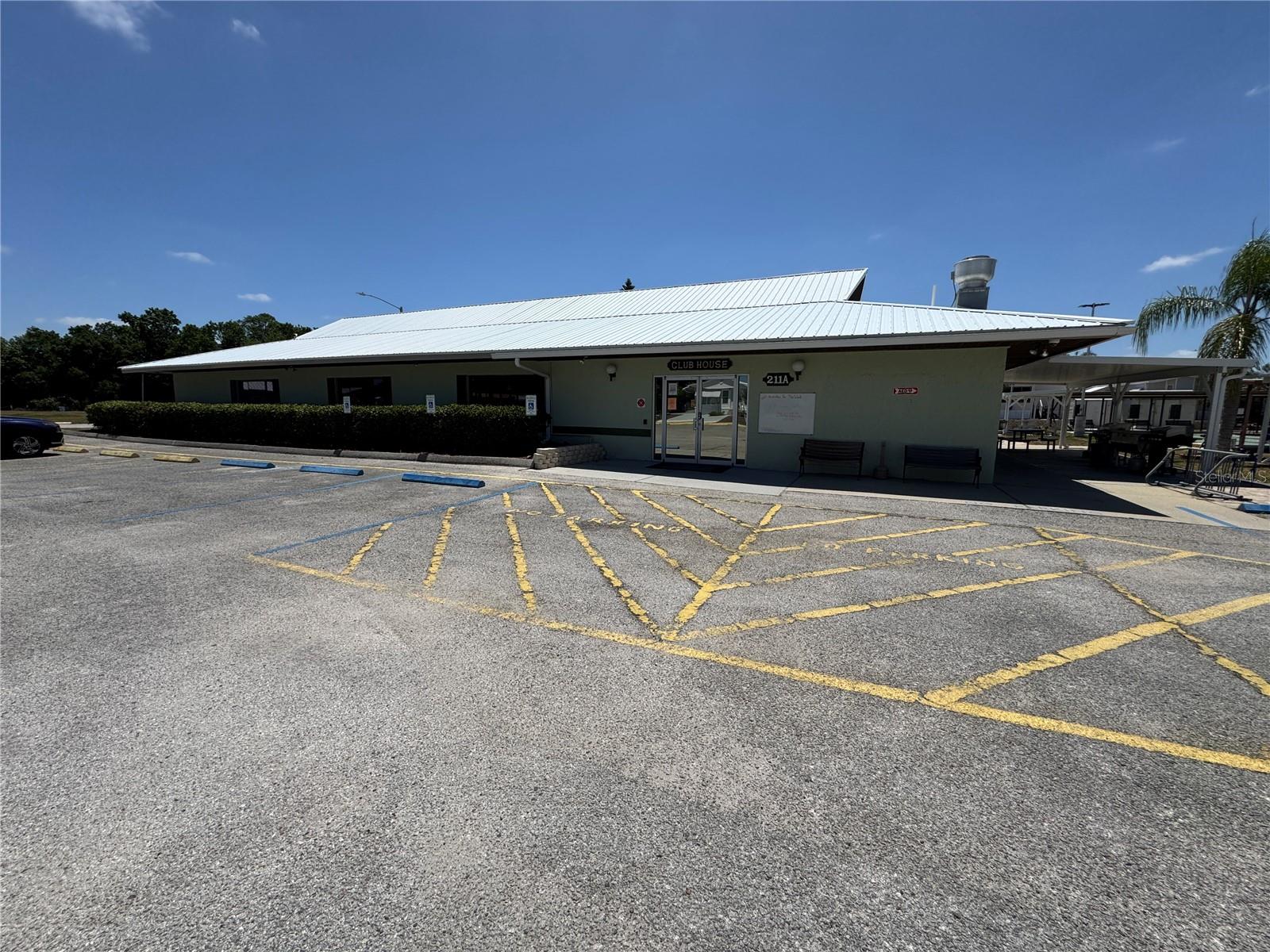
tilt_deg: -7.9
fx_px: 514
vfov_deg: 85.7
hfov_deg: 102.1
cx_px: 635
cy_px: 476
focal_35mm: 14
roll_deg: -0.9
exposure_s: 1/3906
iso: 50
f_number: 2.2
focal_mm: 2.22
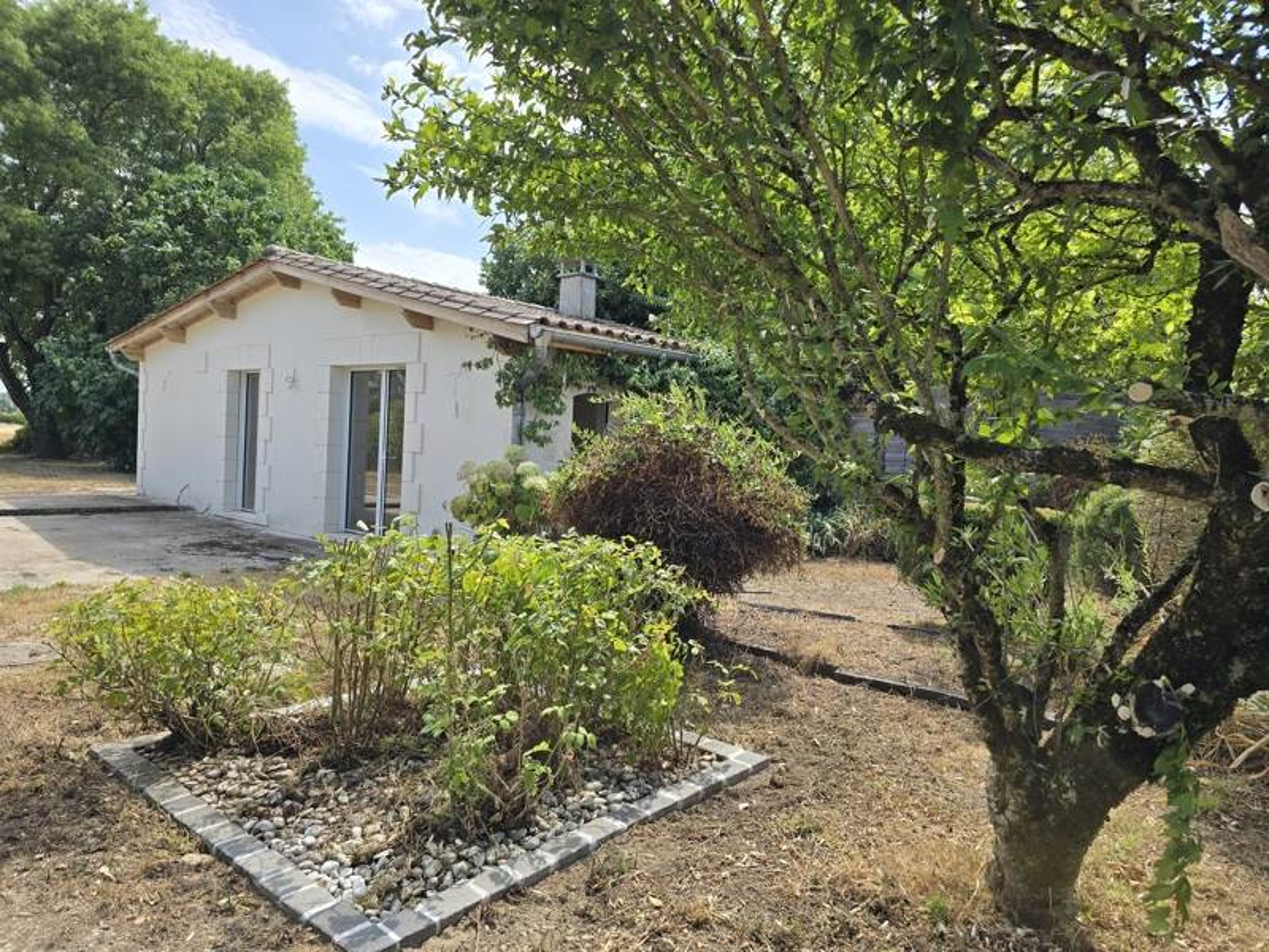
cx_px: 634
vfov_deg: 58.9
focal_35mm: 23
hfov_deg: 73.9
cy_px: 476
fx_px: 843
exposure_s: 1/634
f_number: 1.7
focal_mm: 6.3
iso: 12
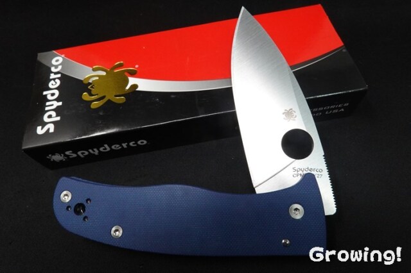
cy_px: 136
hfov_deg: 73.8
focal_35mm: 24
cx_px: 206
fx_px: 274
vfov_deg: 53.1
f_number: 11
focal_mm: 9
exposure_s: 1/30
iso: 800
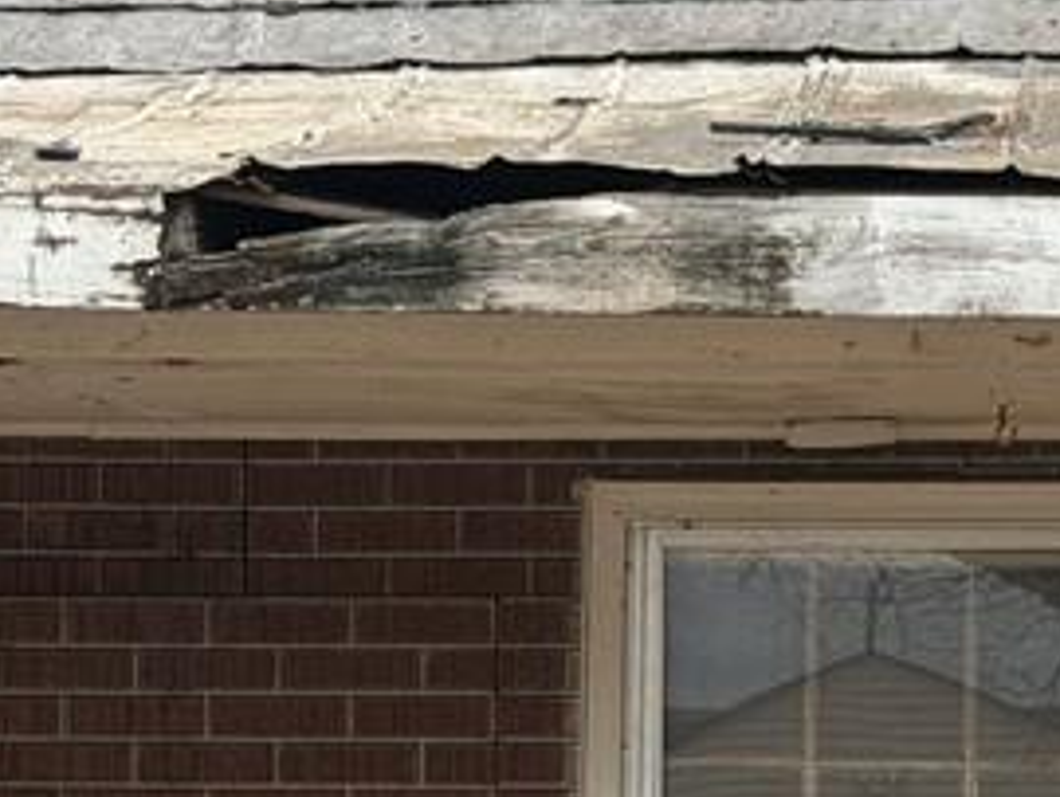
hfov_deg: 10.8
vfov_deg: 8.2
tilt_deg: +0.8
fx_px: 5578
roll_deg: -0.6
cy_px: 624
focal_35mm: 182
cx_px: 958
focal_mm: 6.76
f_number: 1.78
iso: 80
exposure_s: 1/1149
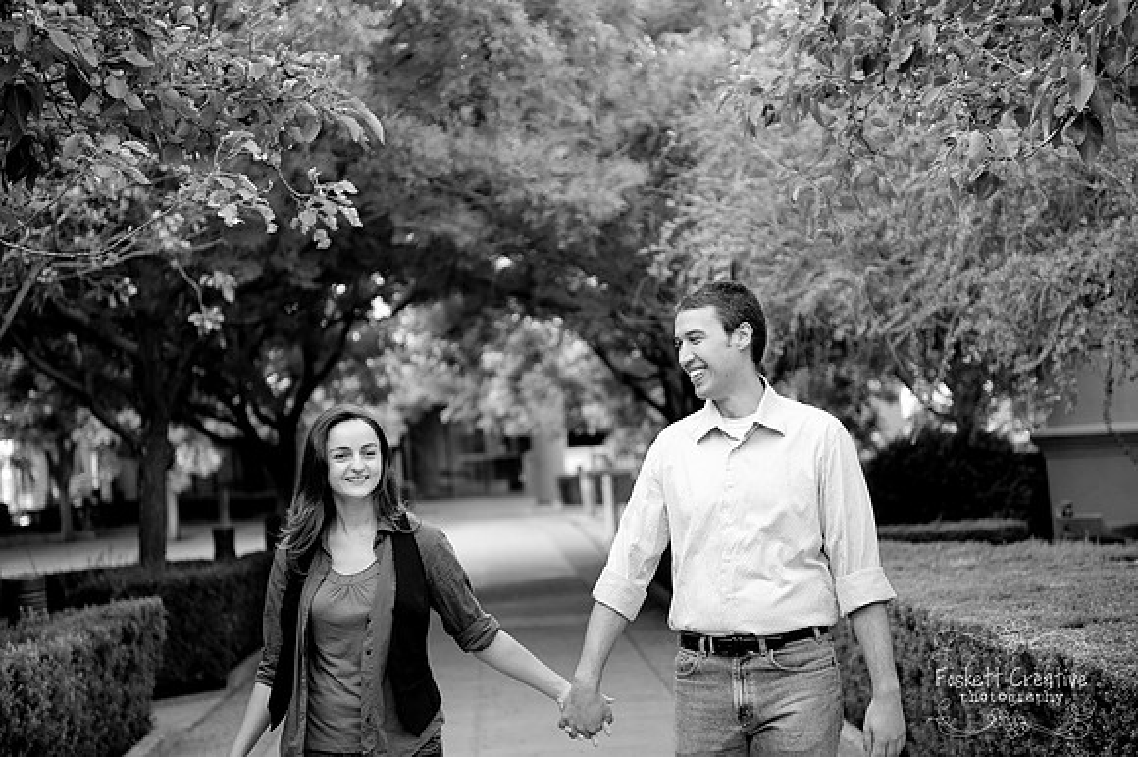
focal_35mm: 70
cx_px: 569
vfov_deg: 19.4
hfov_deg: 28.9
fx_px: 2211
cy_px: 378
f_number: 2.8
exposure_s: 1/200
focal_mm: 70
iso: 800
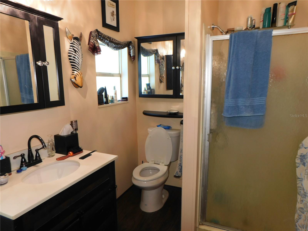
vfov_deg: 58.9
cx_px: 154
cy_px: 116
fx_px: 205
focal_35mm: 23
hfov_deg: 73.9
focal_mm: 4
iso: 125
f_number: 3
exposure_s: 1/30
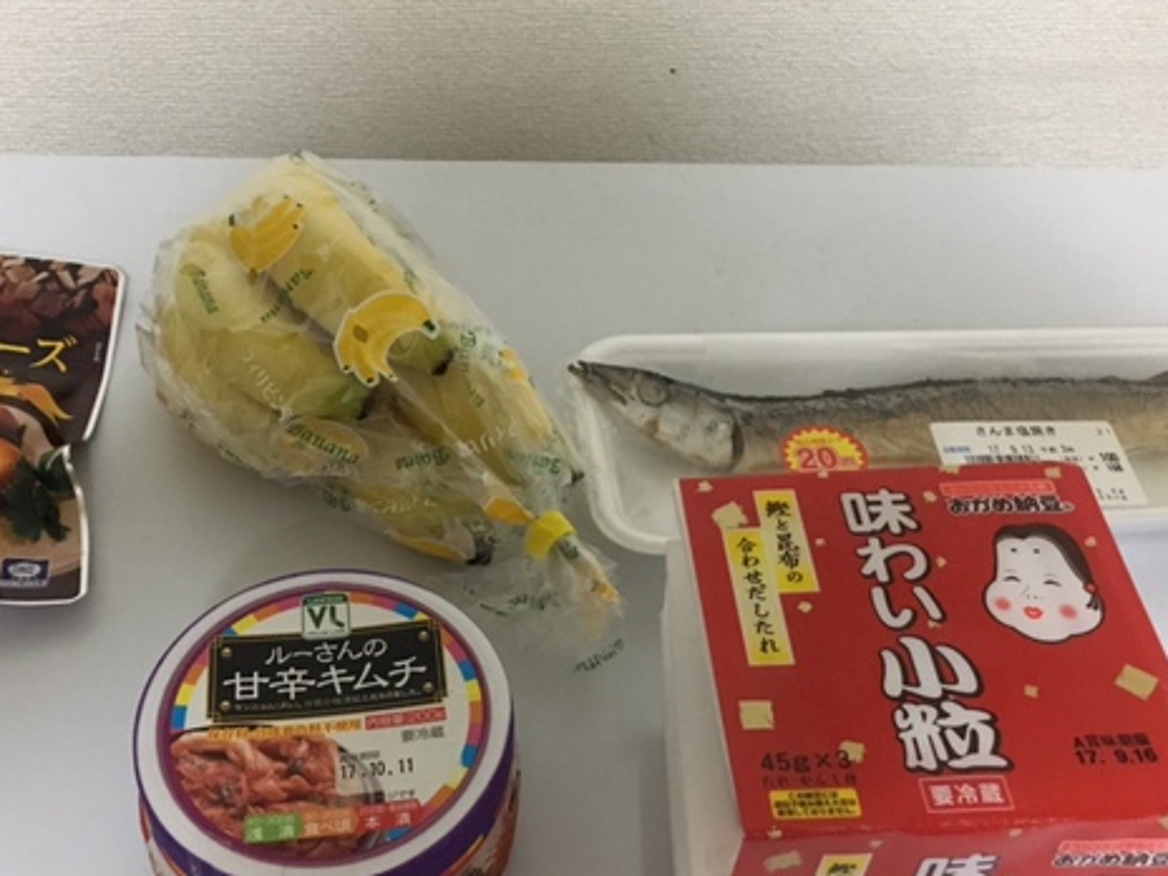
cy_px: 453
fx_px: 1350
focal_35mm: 40
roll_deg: -4.9
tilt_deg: -44.8
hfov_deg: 46.8
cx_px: 541
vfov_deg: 36.0
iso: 320
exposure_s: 1/17
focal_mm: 4.15
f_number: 2.2
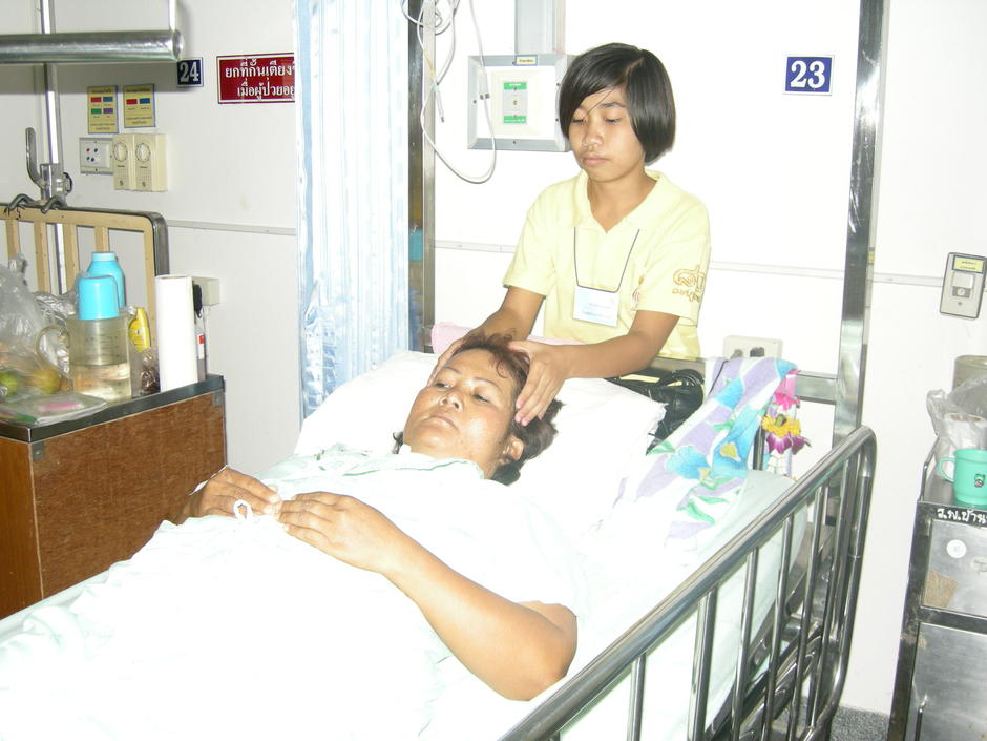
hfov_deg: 45.8
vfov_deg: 35.1
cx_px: 494
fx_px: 1169
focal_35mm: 41
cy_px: 370
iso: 129
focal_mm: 8.5
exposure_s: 1/60
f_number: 2.9
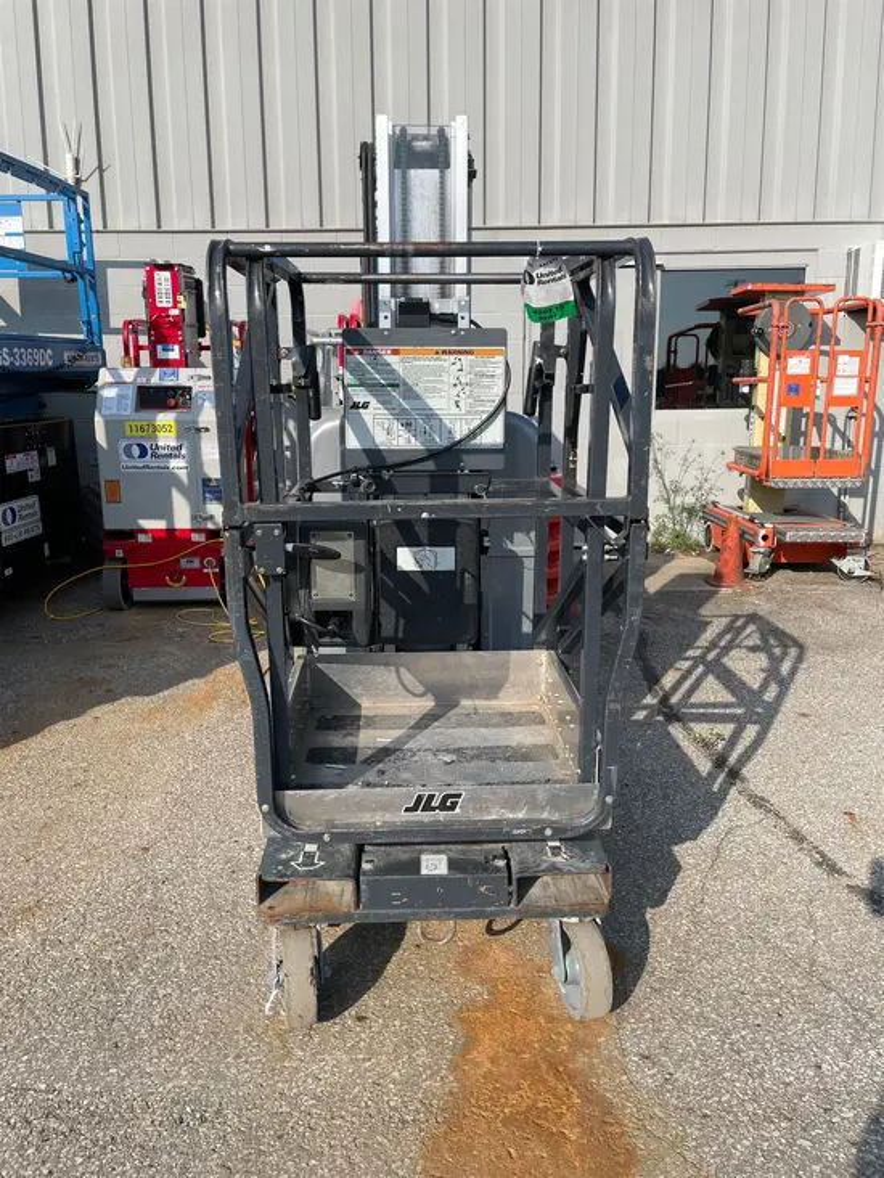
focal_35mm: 26
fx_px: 885
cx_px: 442
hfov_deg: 53.1
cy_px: 589
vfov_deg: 67.3
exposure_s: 1/3401
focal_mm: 4.2
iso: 32
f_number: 1.6
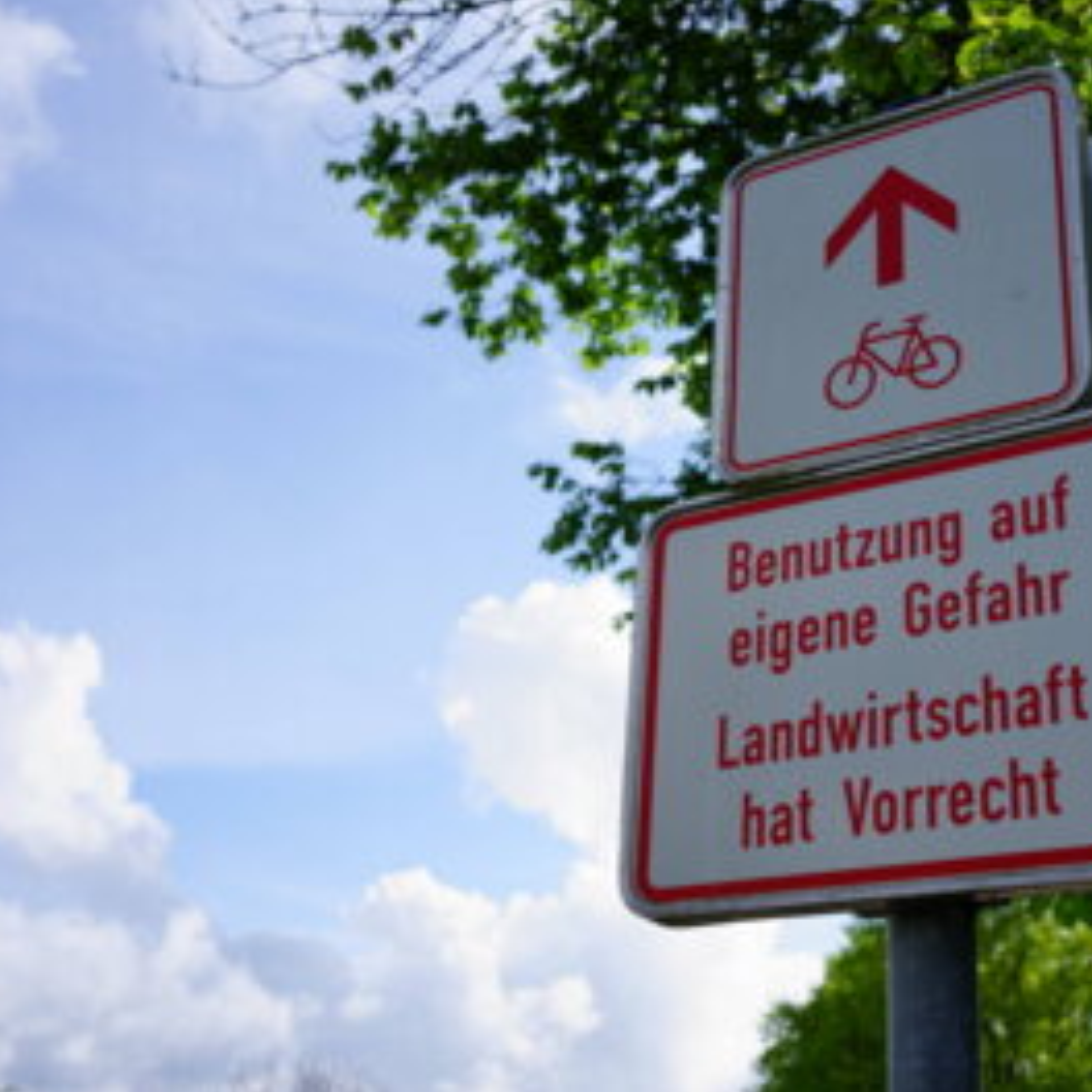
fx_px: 1606
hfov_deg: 37.2
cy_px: 544
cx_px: 724
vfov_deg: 37.6
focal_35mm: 45
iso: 100
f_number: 7.1
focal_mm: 35
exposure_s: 1/320
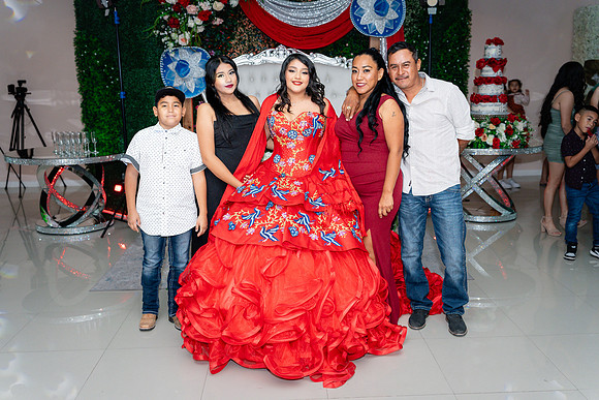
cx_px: 300
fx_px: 582
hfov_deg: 54.4
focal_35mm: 35
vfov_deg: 37.9
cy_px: 200
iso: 800
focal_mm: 35
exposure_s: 1/250
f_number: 2.8
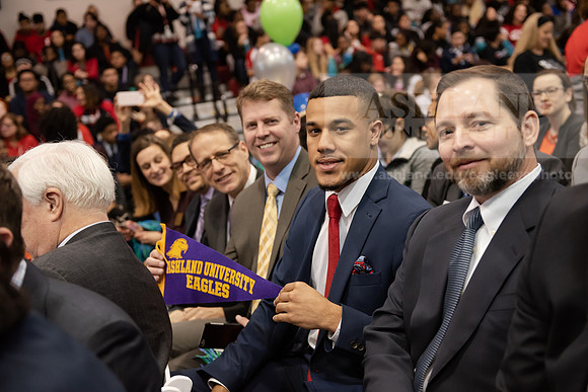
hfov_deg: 38.2
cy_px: 196
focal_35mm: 52
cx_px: 294
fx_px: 849
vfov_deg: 26.0
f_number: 3.5
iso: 2500
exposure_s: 1/160
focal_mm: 52
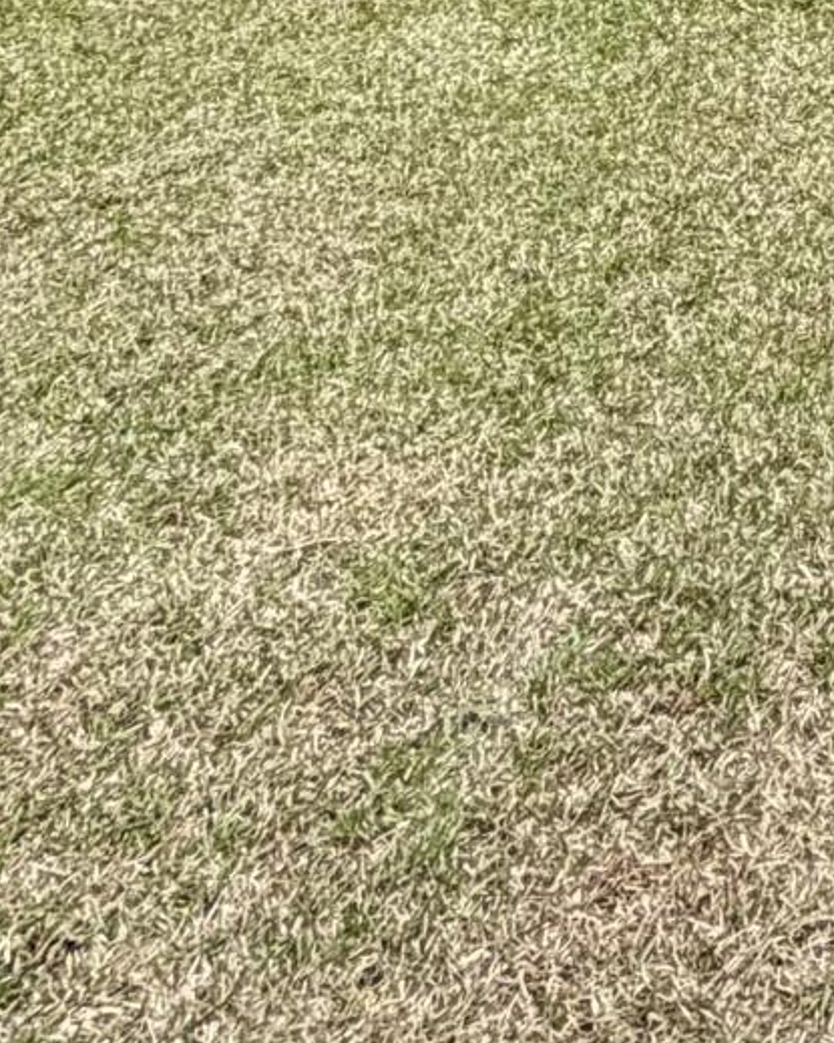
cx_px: 1785
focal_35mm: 79
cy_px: -967
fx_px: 2438
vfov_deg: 17.9
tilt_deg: +1.0
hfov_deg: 14.9
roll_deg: -0.3
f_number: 2.2
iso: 40
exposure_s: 1/734
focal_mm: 2.22
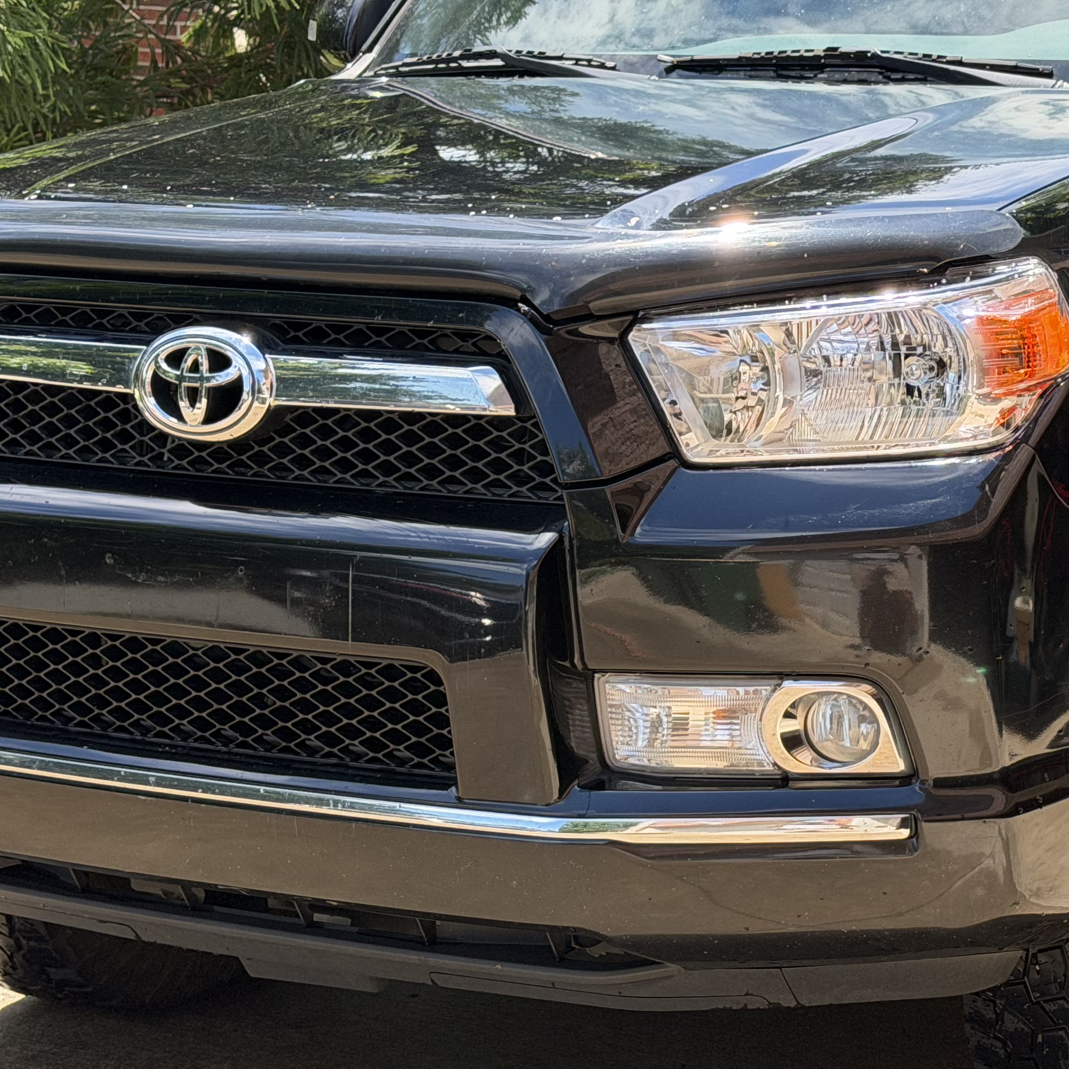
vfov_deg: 18.7
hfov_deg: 18.5
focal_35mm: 93
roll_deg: -3.0
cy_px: 438
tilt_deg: -10.7
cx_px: 848
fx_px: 3249
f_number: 1.78
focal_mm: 6.76
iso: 80
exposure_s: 1/1242
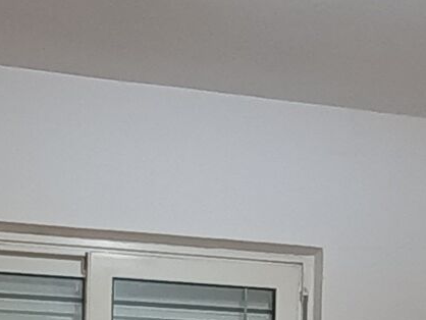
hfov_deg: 22.5
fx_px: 1071
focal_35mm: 87
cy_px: 596
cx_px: 249
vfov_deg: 14.6
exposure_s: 1/50
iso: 200
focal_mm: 1.42
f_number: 2.2
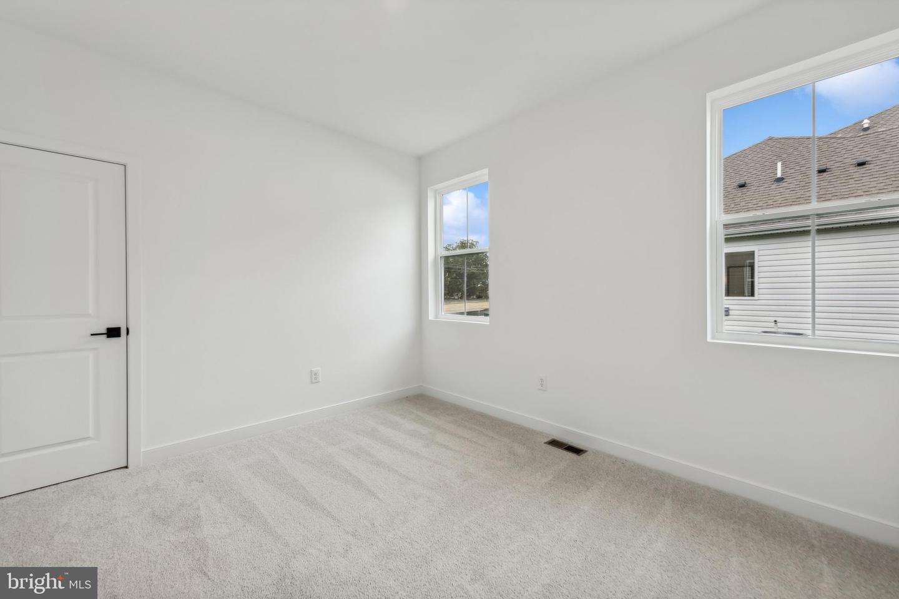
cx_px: 450
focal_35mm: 14
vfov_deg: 81.2
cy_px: 300
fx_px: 350
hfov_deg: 104.3
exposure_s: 1/15
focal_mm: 14
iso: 64
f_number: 8
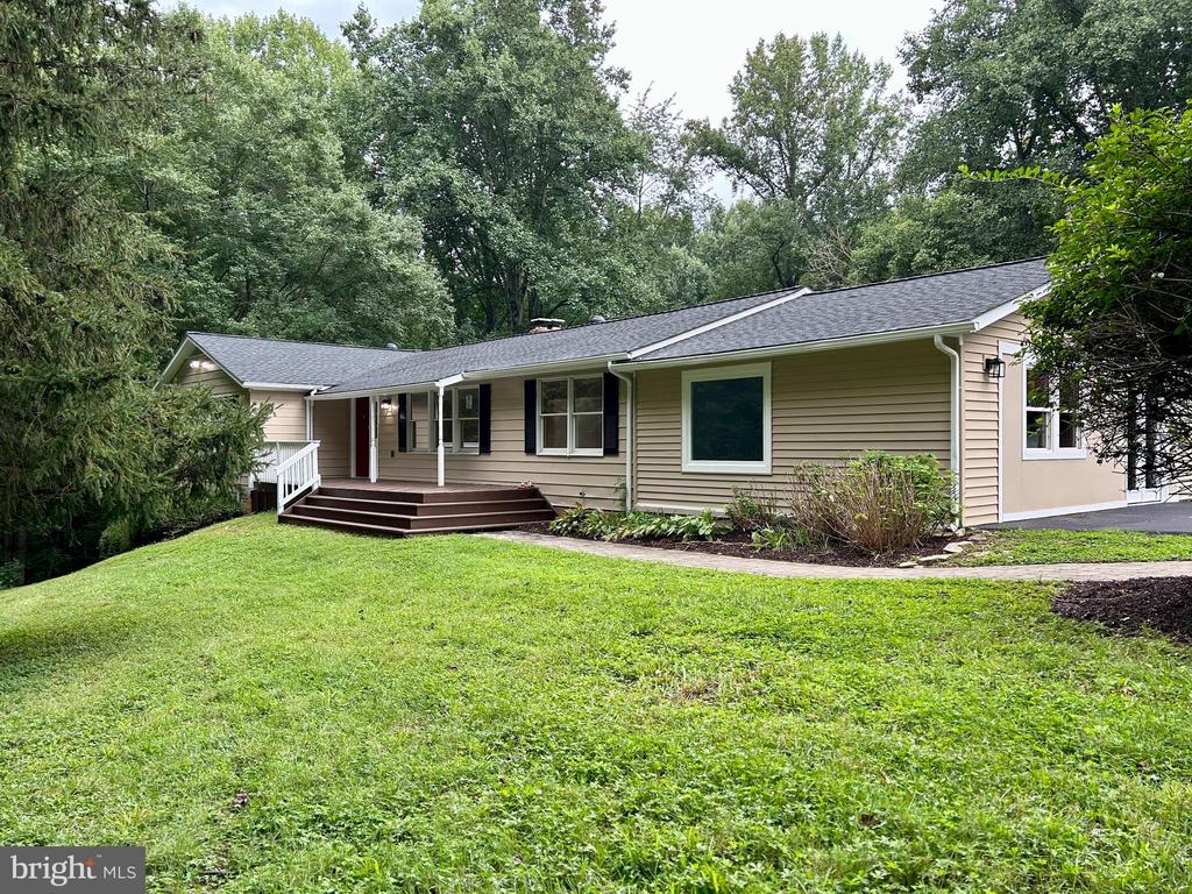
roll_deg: +0.8
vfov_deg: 53.1
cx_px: 596
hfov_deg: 67.3
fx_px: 895
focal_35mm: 26
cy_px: 447
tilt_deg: -1.2
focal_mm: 5.7
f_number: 1.5
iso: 50
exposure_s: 1/164
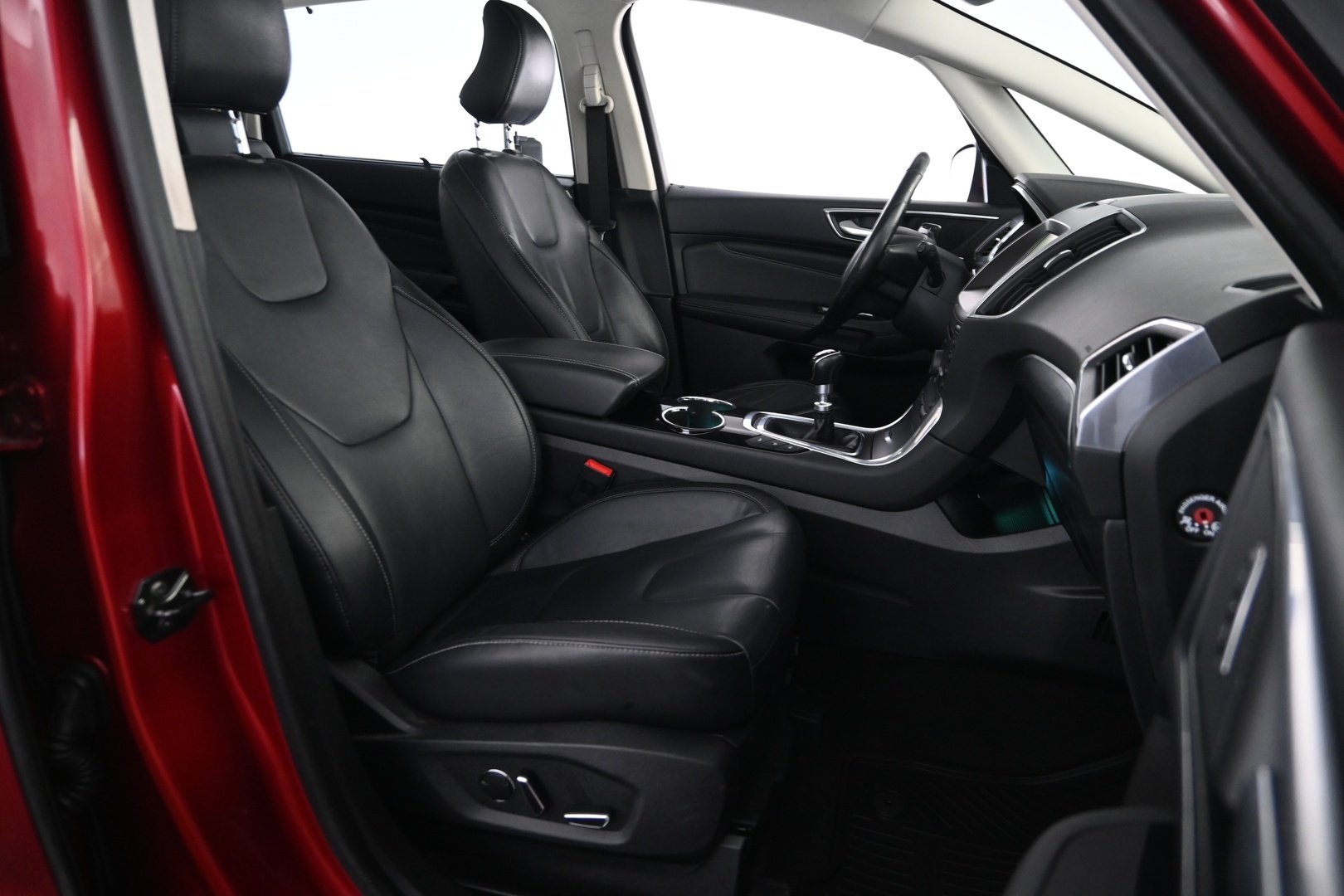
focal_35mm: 24
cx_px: 672
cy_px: 448
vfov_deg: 53.1
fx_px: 896
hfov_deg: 73.7
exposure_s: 1/13
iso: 1600
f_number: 3.5
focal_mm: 16
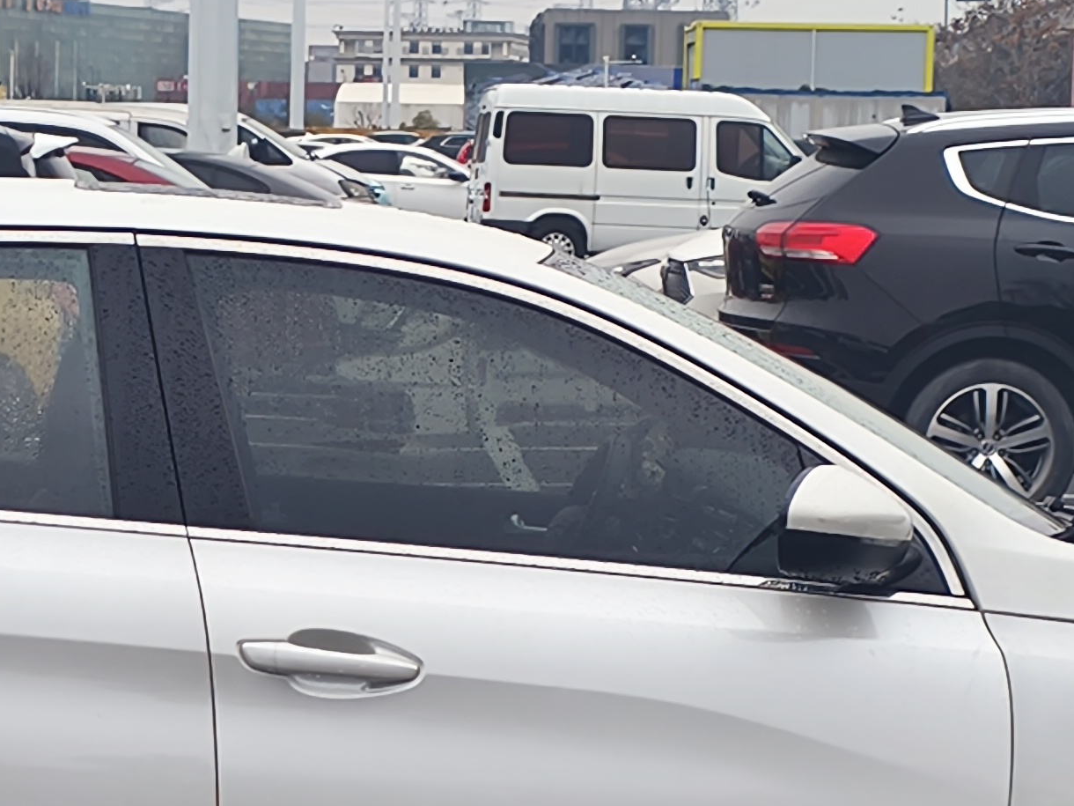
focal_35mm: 141
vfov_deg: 10.5
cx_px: 203
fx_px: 4375
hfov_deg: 13.9
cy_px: 681
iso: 80
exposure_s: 1/109
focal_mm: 5.84
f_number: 1.6
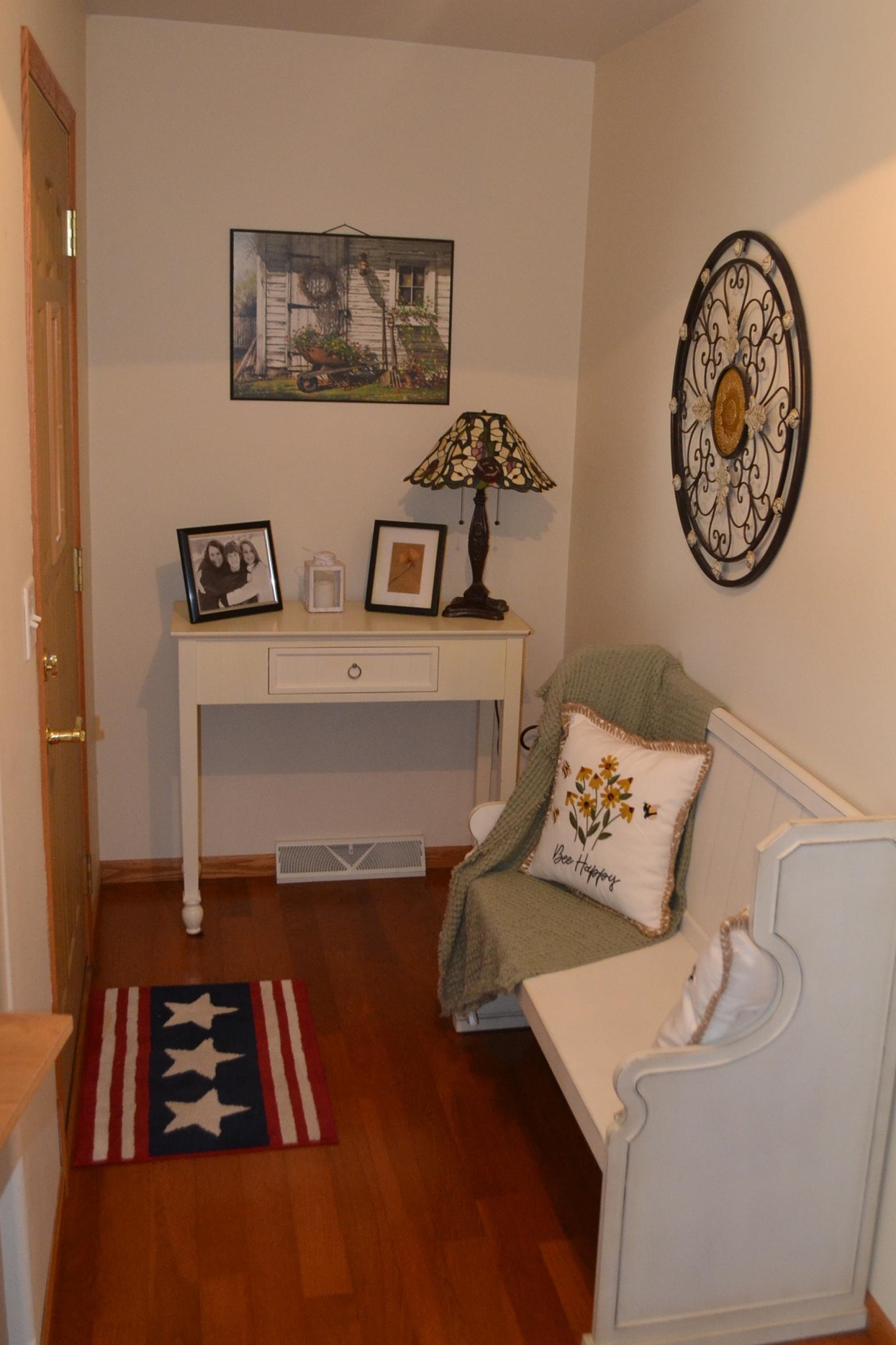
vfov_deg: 51.8
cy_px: 606
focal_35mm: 37
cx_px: 535
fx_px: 1381
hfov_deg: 35.8
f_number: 3.8
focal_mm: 20
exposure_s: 1/60
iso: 1400
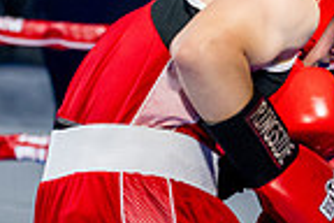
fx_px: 2811
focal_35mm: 303
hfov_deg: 6.7
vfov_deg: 4.5
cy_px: -15
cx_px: 427
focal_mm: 75
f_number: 2
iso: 4000
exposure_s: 1/1000
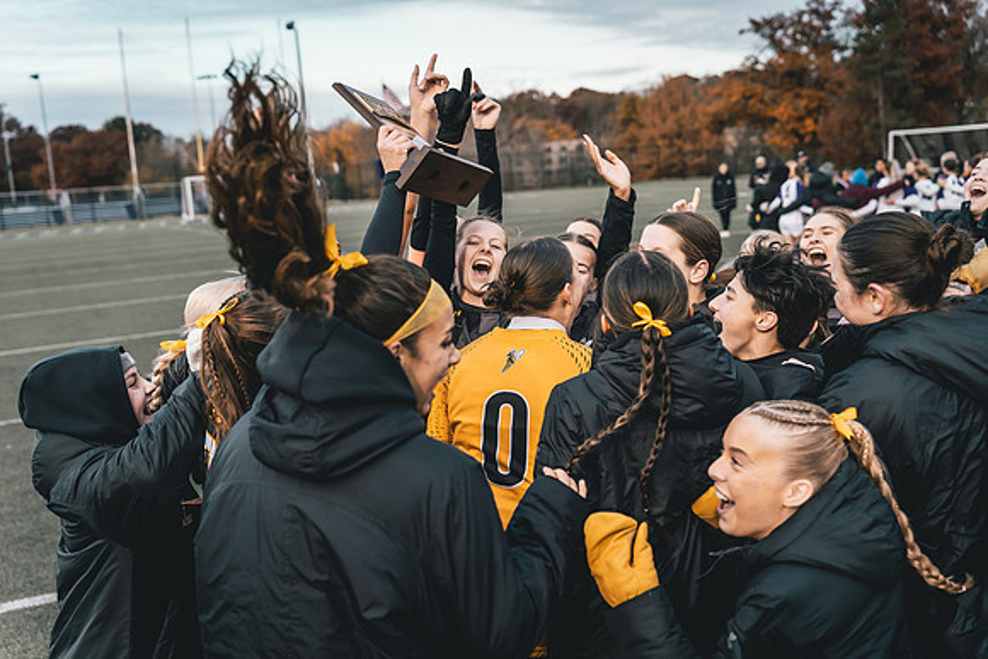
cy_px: 330
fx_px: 961
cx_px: 494
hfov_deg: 54.4
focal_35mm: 35
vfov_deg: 37.9
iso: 800
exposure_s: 1/1600
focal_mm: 35
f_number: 2.8
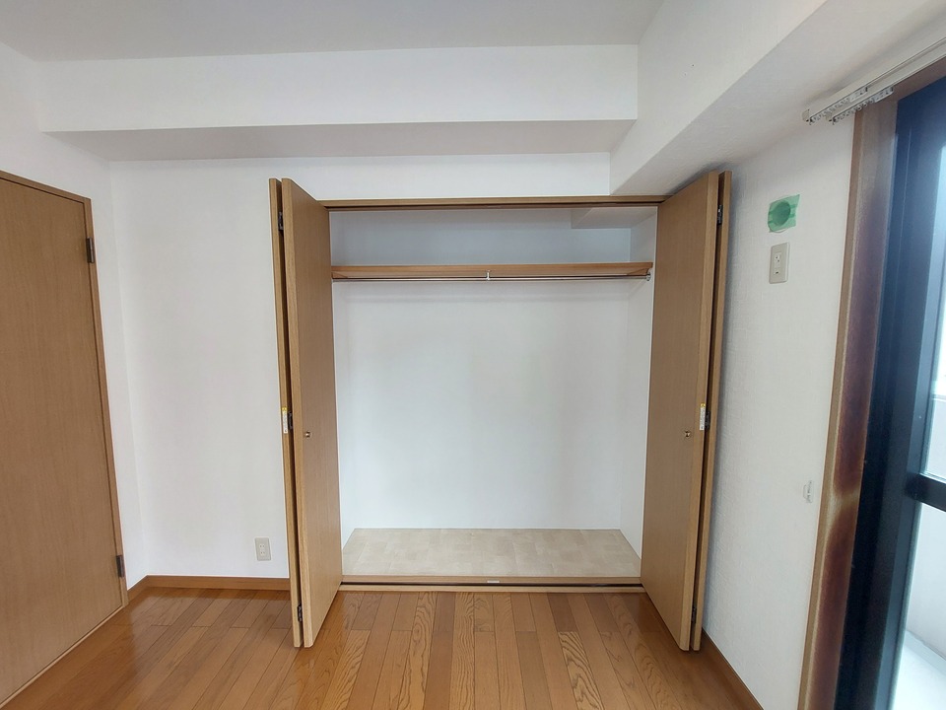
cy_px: 355
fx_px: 355
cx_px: 473
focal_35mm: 13
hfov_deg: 106.2
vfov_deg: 89.9
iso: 160
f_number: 2.2
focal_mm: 1.74
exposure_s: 1/60
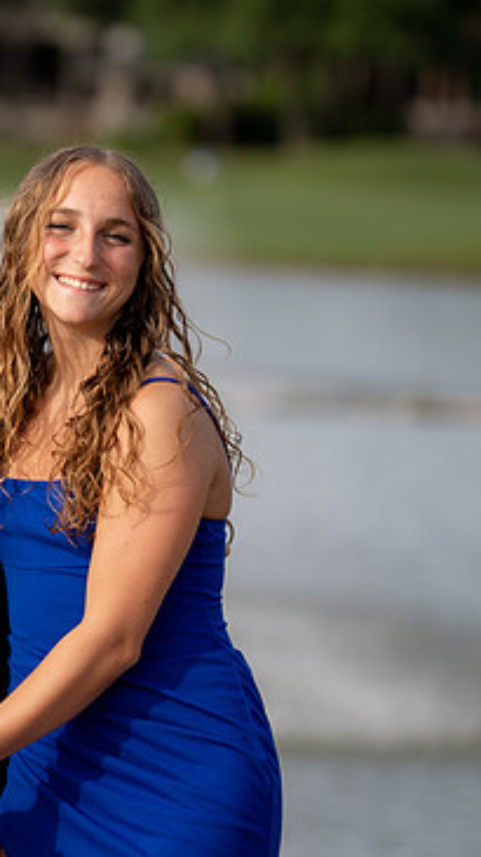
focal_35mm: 230
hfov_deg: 5.3
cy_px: 382
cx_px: -1
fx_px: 5221
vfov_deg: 9.4
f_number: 2.8
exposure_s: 1/1000
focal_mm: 130
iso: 100
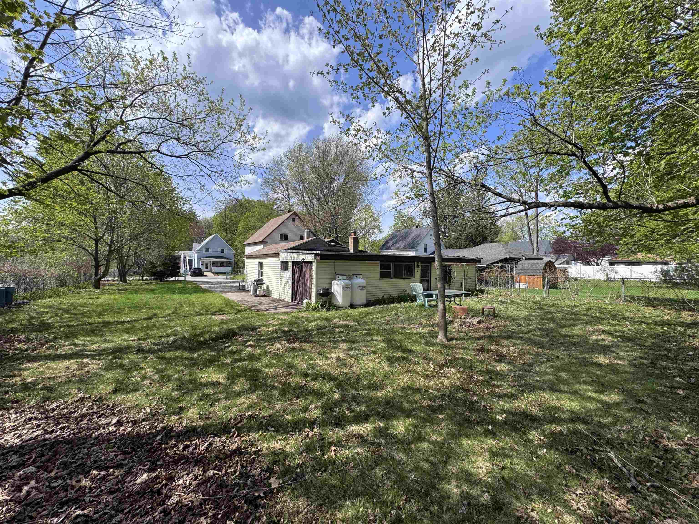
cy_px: 262
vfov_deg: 85.7
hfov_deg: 102.1
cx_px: 350
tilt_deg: -1.0
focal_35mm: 14
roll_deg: -0.9
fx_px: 283
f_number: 2.2
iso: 40
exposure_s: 1/1536
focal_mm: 2.22
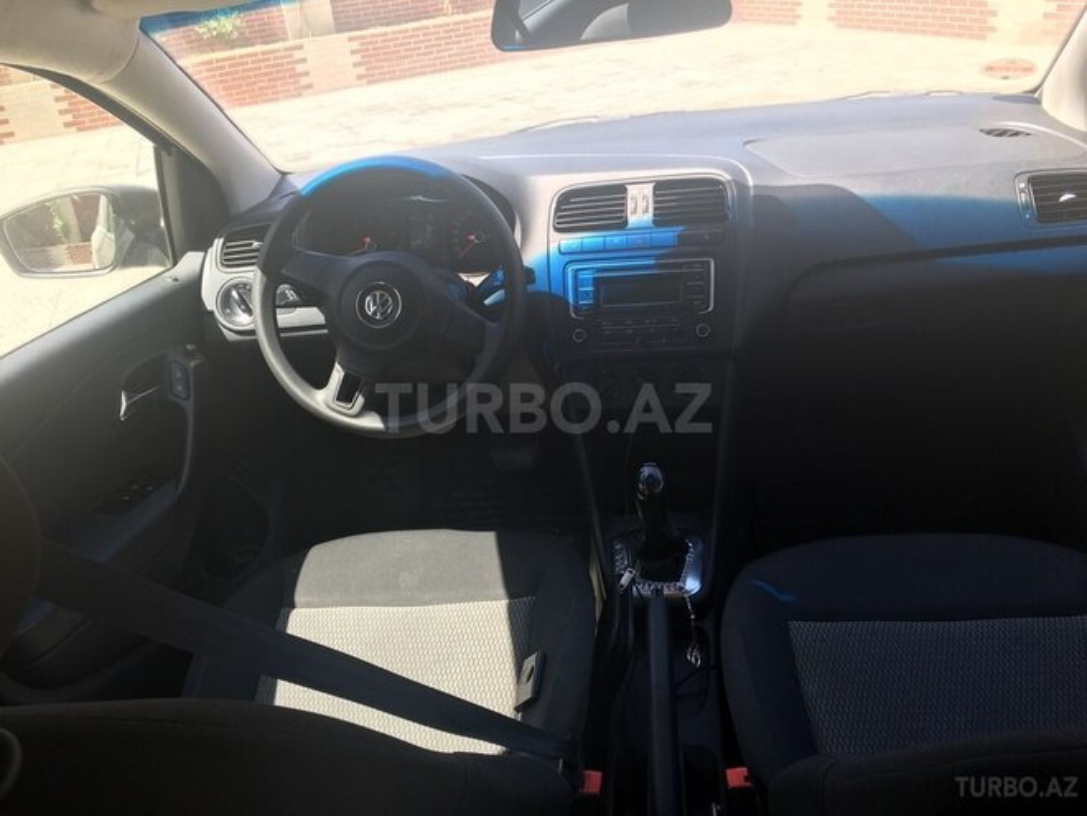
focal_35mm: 29
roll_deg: +8.6
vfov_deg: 48.2
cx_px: 544
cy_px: 408
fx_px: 911
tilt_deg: -25.2
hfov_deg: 61.7
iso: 25
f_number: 2.2
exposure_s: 1/172
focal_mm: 4.15
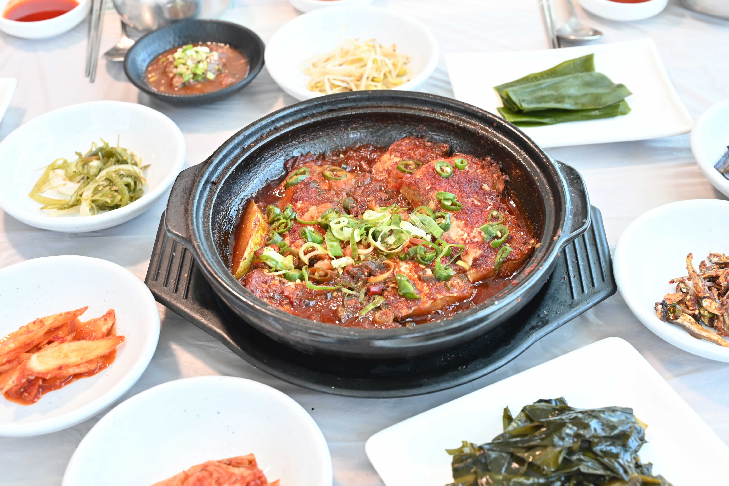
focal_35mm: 49
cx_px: 364
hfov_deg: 40.4
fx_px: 992
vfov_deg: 27.5
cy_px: 243
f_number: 6.3
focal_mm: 49
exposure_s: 1/100
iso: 800
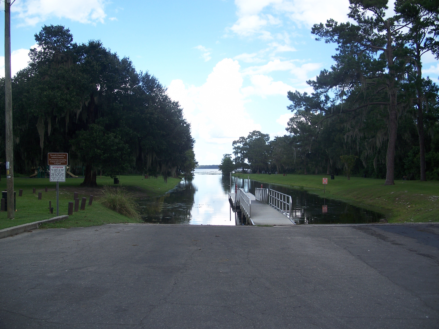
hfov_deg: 50.1
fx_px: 469
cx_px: 220
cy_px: 164
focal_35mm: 37
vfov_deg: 38.7
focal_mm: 7.8
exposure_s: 1/400
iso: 64
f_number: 2.8
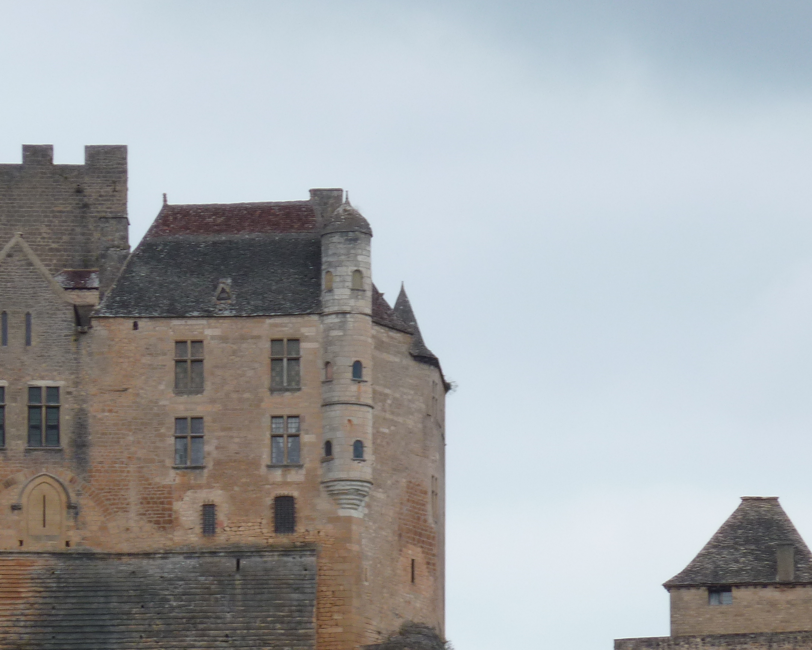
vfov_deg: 2.9
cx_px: 439
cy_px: 452
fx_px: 13026
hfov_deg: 3.6
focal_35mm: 542
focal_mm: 49.2
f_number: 4.9
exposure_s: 1/250
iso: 80
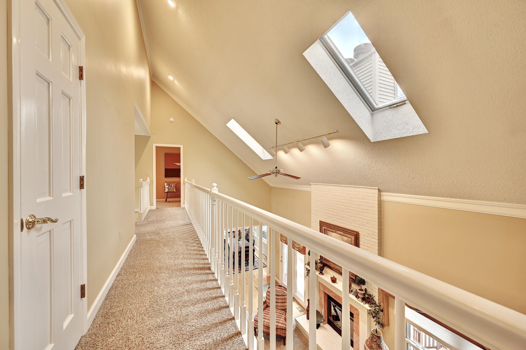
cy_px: 175
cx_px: 263
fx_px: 205
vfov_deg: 81.2
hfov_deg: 104.3
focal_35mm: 14
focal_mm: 14
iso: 250
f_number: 8
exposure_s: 1/4
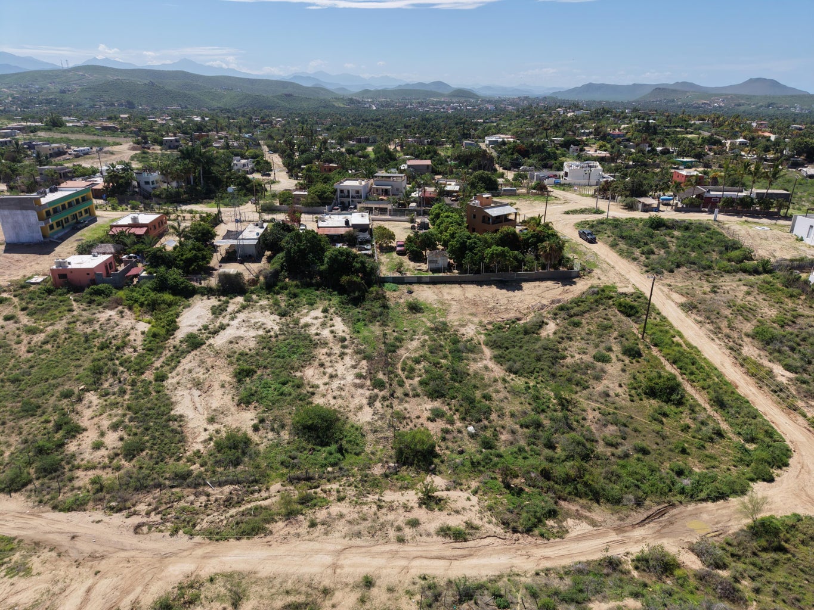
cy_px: 305
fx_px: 564
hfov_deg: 71.6
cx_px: 407
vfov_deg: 56.8
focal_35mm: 24
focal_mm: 8.67
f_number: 1.8
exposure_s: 1/6400
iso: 230
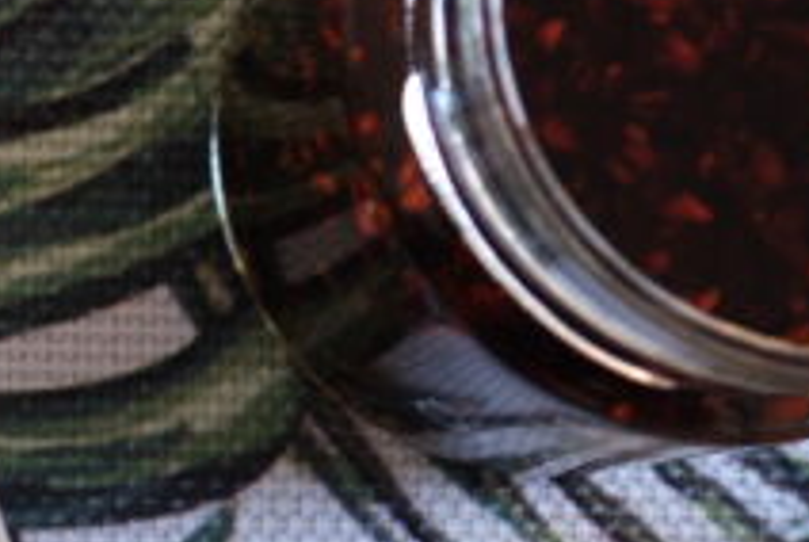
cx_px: -477
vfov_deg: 10.1
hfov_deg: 14.0
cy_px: 632
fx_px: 3038
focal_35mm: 135
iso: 320
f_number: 3.5
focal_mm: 18.5
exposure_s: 1/9
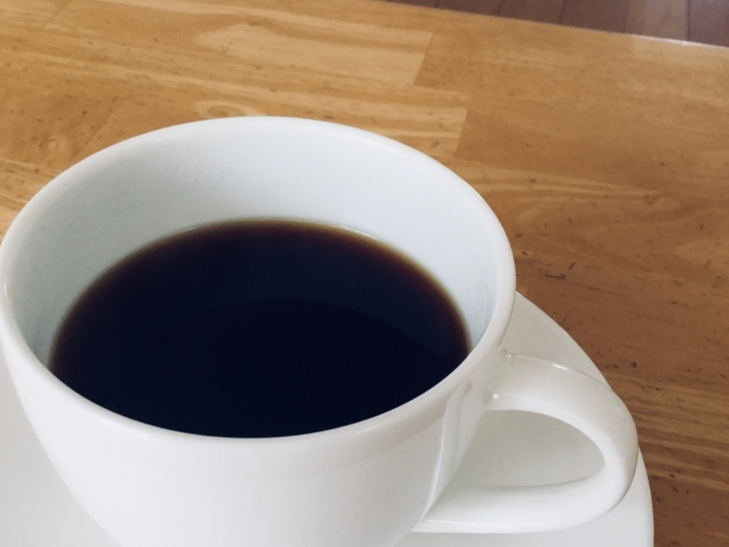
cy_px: 309
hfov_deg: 44.8
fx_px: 885
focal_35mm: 42
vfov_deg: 34.3
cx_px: 364
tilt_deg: -45.0
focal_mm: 3.3
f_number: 2.4
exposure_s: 1/30
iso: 50
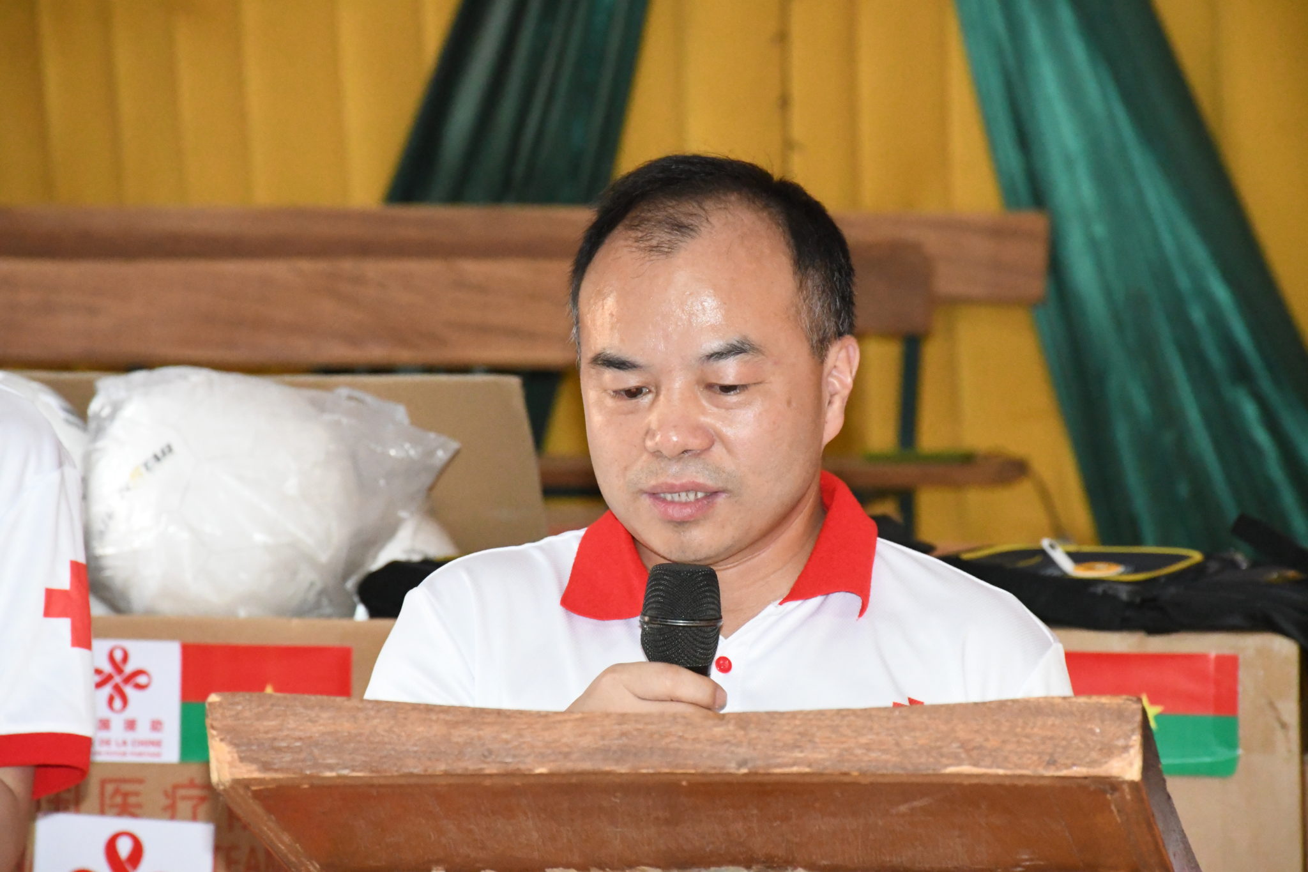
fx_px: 6103
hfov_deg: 12.2
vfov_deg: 8.2
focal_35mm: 168
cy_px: 436
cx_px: 654
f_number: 8
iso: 10000
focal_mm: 112
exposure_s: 1/200
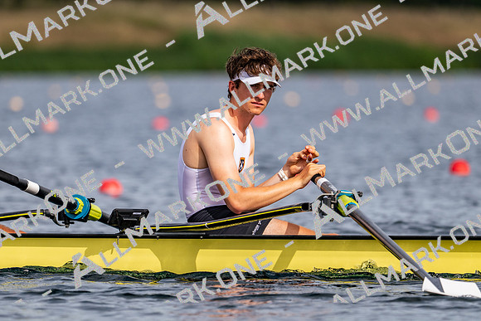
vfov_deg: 2.3
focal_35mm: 600
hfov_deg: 3.4
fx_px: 8022
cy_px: 160
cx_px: 240
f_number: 4.5
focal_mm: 400
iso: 220
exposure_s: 1/2500
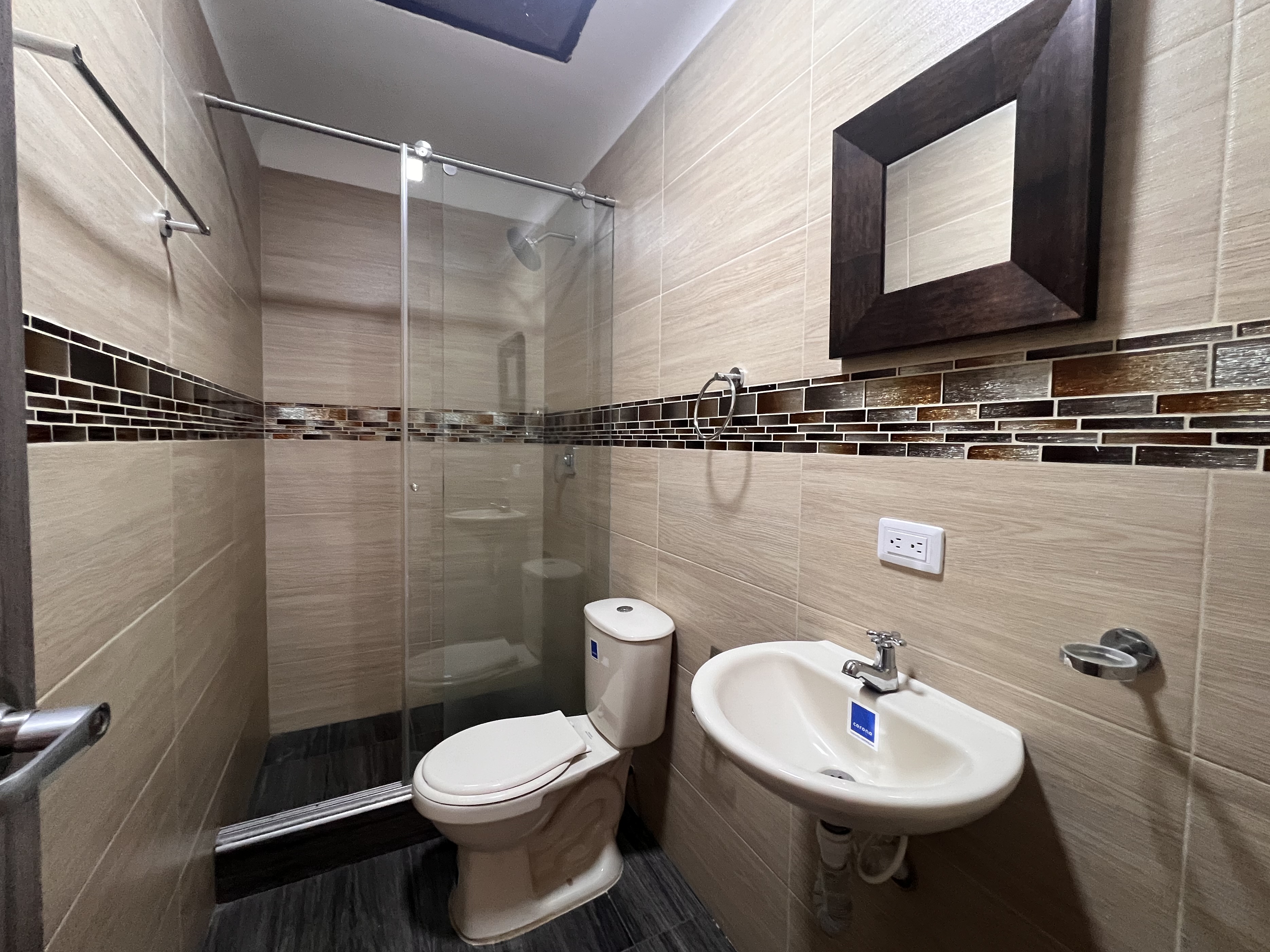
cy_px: 467
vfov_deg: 85.7
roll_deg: -1.1
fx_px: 514
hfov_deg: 102.0
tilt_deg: -2.5
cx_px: 662
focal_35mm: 14
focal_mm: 1.57
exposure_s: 1/60
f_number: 1.8
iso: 400
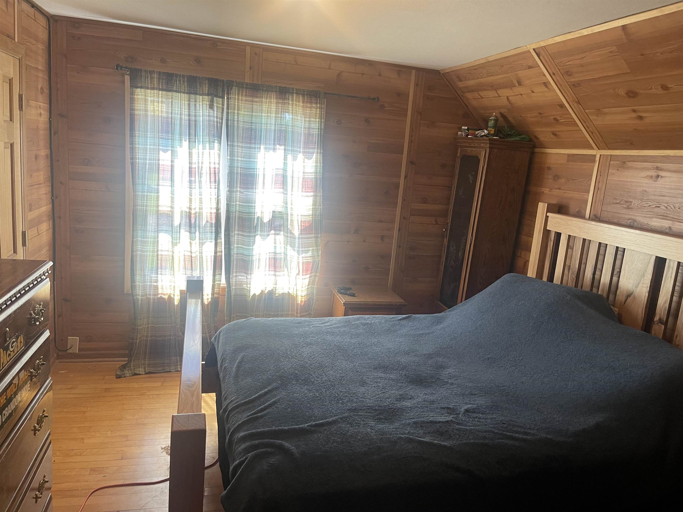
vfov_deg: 54.9
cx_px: 342
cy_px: 256
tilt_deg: -9.9
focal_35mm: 25
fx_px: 493
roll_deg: -4.5
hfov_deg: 69.4
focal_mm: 5.1
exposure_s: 1/60
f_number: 1.6
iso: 100
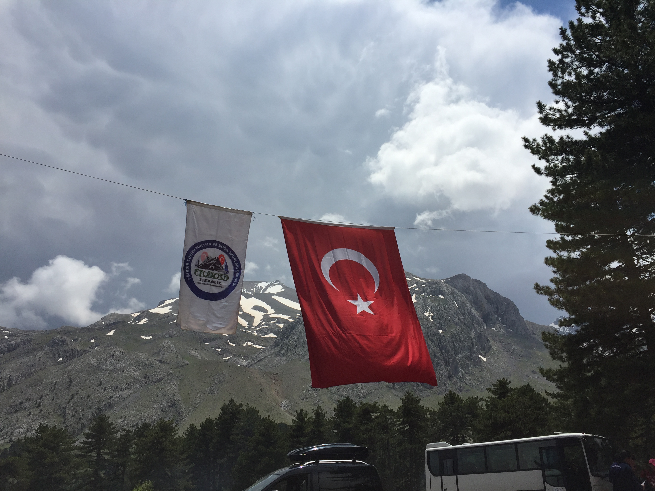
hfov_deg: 61.7
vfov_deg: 48.2
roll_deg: +0.4
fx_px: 549
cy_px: 246
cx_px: 328
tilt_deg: +21.4
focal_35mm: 29
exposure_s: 1/7937
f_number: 2.2
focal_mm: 4.15
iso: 32
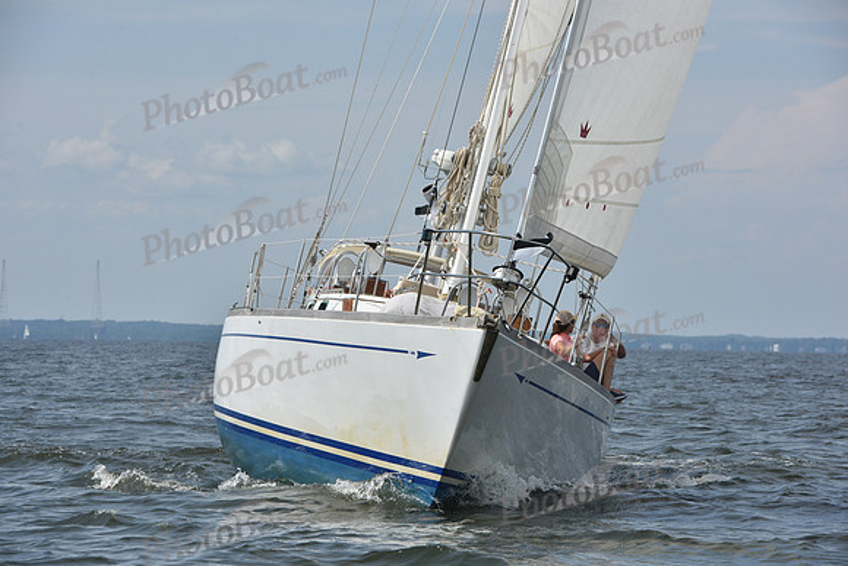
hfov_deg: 12.4
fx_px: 3887
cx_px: 424
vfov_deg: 8.3
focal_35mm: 165
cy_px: 283
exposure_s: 1/1250
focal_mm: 165
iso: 320
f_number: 10
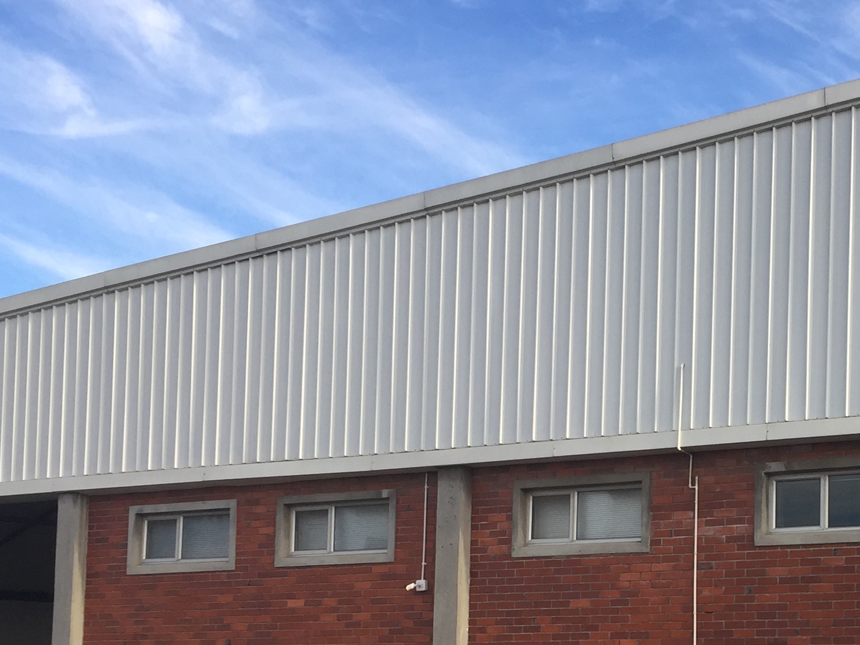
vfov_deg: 22.3
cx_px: 772
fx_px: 1590
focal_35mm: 64
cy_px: 598
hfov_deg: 29.1
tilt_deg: +3.5
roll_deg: +2.4
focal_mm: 4.15
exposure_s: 1/565
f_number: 2.2
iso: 32
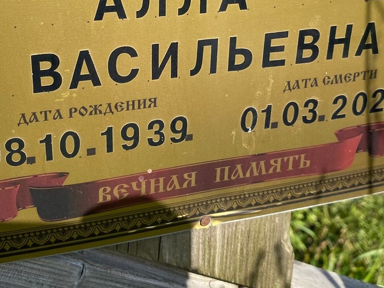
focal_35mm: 54
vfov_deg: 26.2
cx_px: 181
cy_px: 30
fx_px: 599
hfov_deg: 35.5
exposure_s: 1/1701
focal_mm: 4.25
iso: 32
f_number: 1.8
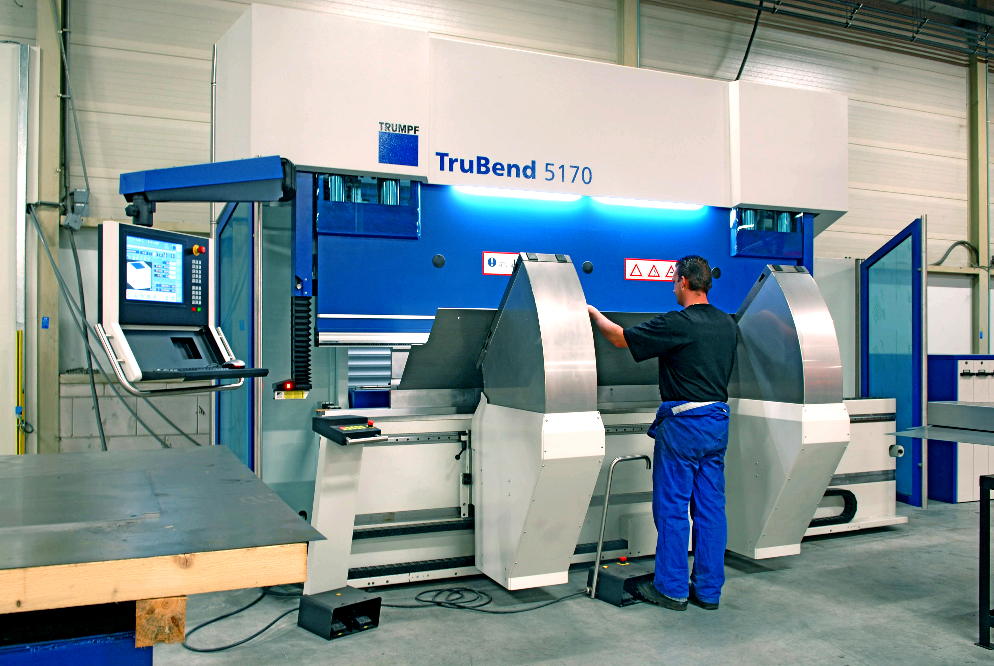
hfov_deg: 64.5
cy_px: 333
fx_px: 788
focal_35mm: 28
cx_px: 497
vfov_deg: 45.8
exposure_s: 1/2
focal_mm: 19
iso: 100
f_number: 6.3
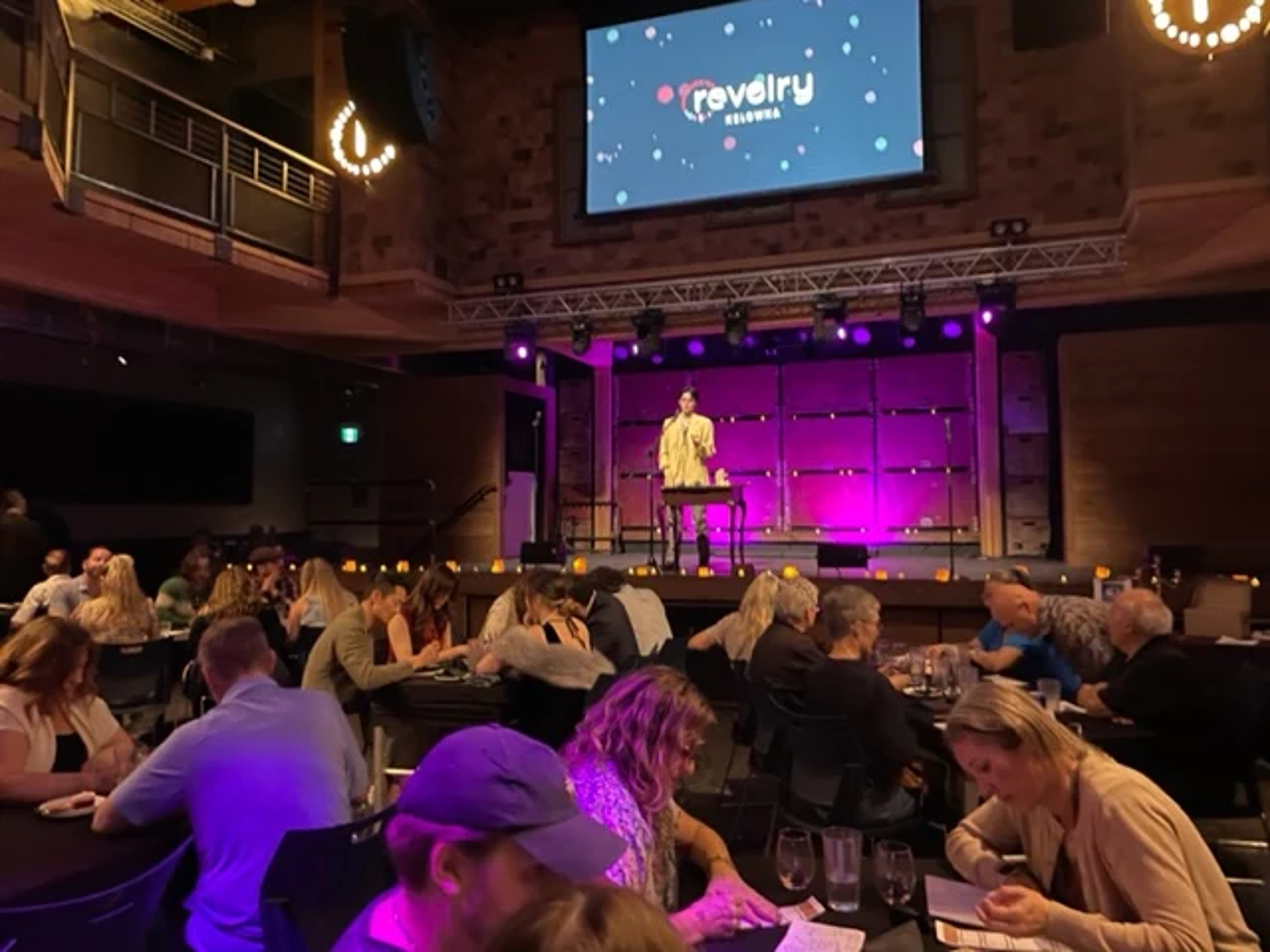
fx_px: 954
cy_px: 476
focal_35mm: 26
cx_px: 635
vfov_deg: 53.1
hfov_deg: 67.3
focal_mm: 4.2
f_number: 1.6
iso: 1250
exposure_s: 1/26
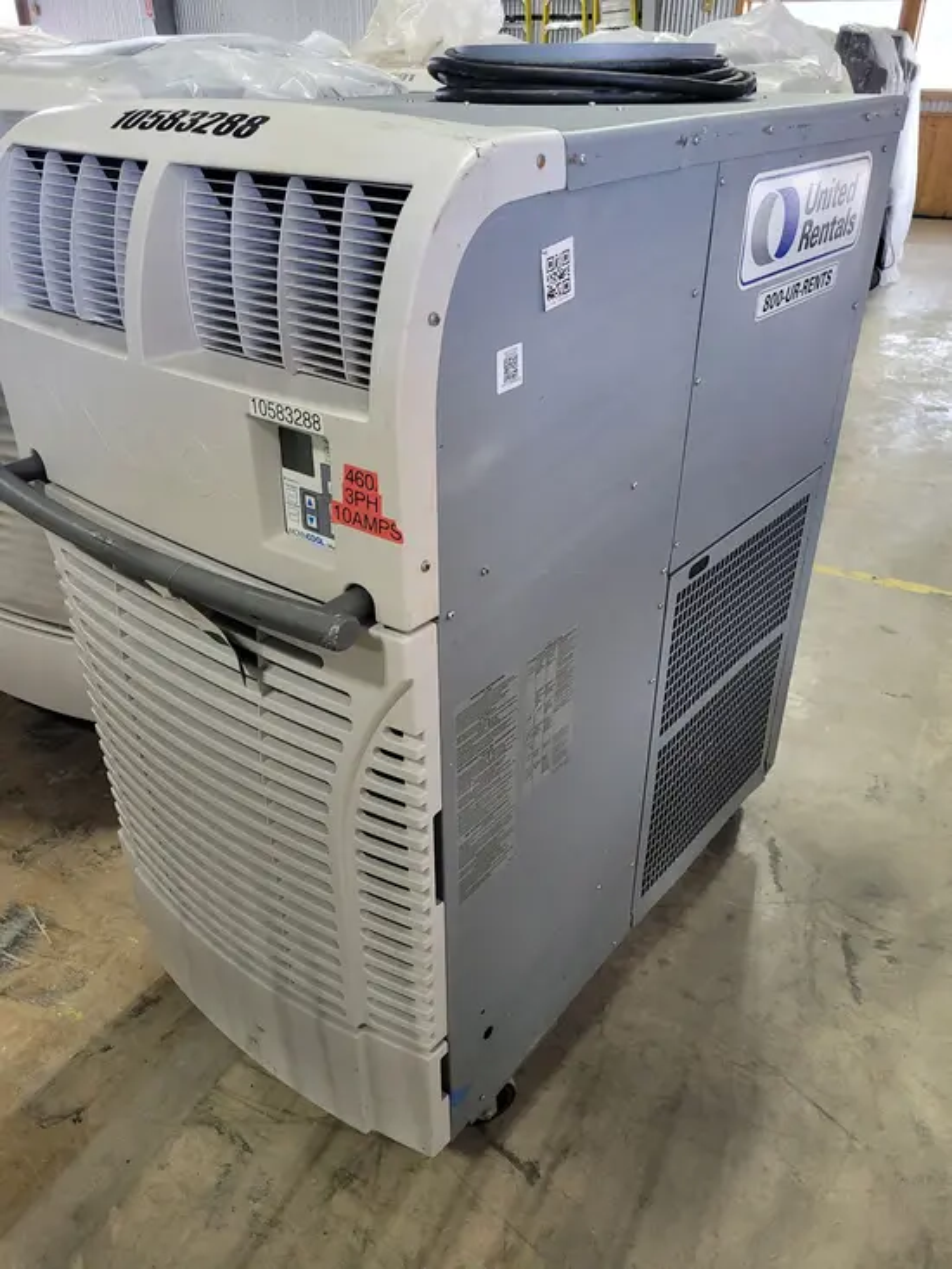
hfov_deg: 53.1
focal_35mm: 26
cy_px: 634
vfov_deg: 67.3
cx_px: 476
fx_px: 953
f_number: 1.8
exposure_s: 1/120
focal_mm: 5.4
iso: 250
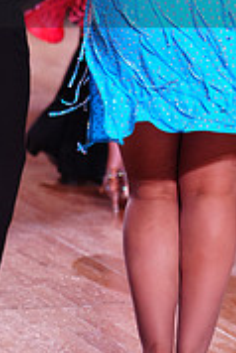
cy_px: -38
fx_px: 2532
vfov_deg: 7.9
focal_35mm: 258
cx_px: 128
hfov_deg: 5.3
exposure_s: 1/250
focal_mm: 79
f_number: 2.8
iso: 640
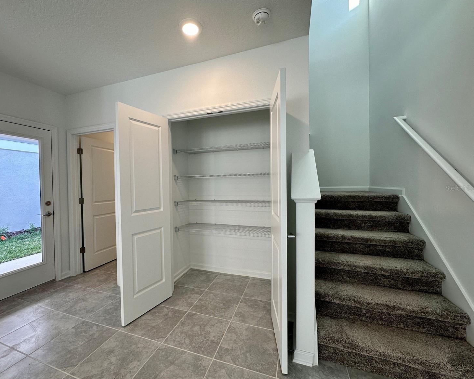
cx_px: 216
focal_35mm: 15
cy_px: 188
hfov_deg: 96.6
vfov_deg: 84.0
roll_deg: +0.7
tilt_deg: -0.5
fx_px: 210
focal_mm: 2.22
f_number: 2.2
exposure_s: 1/120
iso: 125
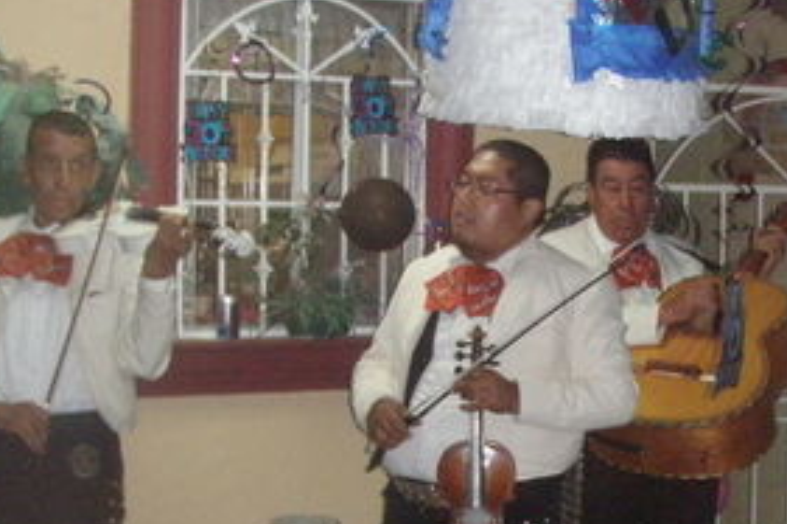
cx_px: 633
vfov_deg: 15.1
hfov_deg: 22.3
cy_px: 384
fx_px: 1966
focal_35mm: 90
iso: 500
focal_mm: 6.7
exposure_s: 1/30
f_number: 3.5
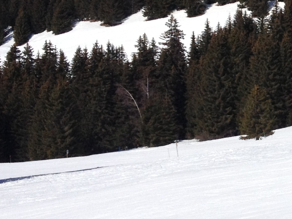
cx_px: 476
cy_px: 49
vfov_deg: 10.8
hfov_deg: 13.3
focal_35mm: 137
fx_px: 1155
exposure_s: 1/4255
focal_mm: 4.28
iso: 64
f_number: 2.4
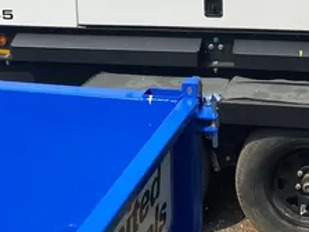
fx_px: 572
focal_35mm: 64
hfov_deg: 29.7
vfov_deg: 21.4
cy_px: -42
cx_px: 233
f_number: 1.8
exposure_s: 1/3731
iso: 32
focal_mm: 4.25
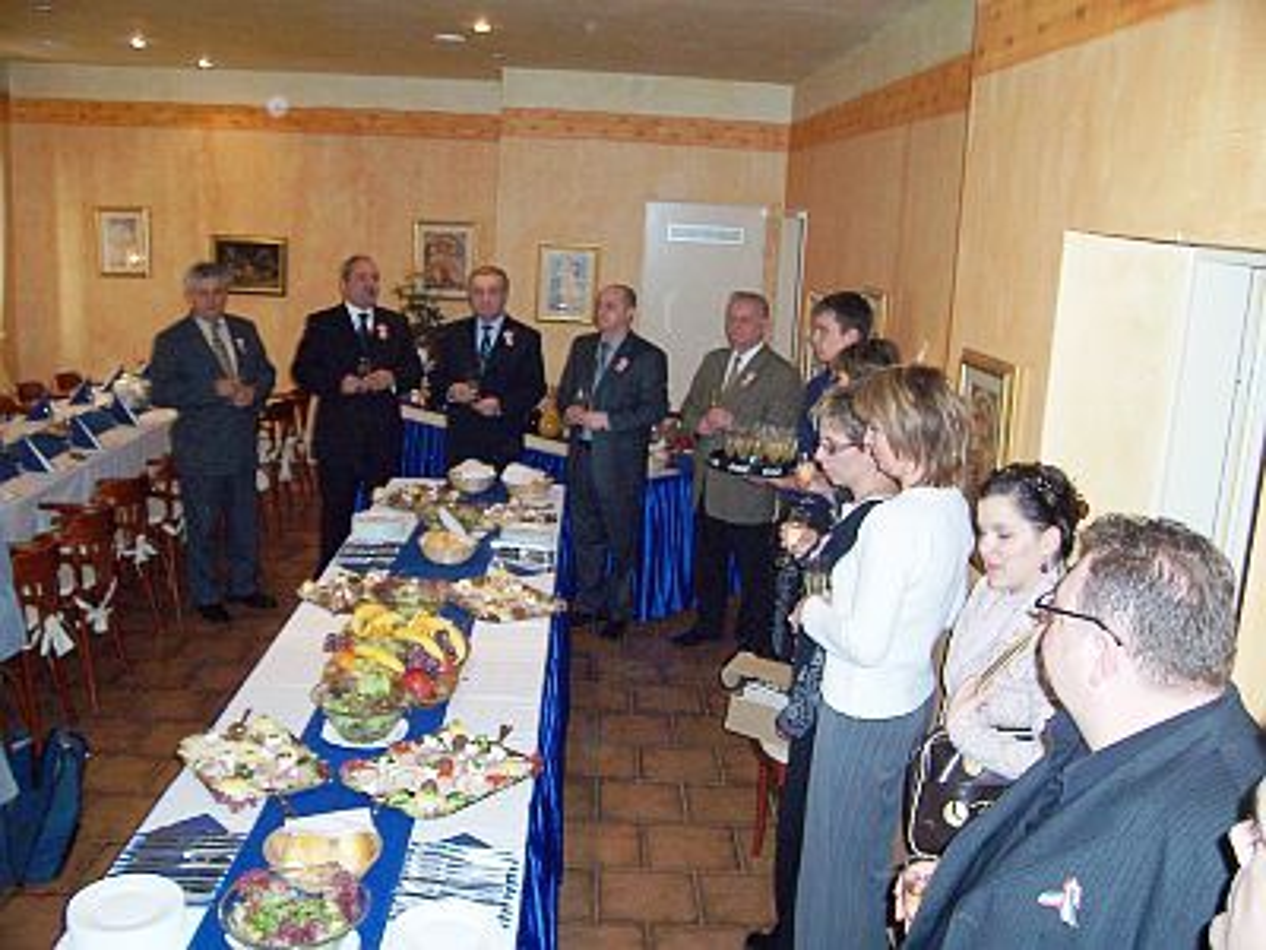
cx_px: 633
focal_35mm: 34
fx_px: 1243
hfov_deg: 54.0
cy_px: 475
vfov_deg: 41.8
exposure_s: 1/60
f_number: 2.7
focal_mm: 5.6
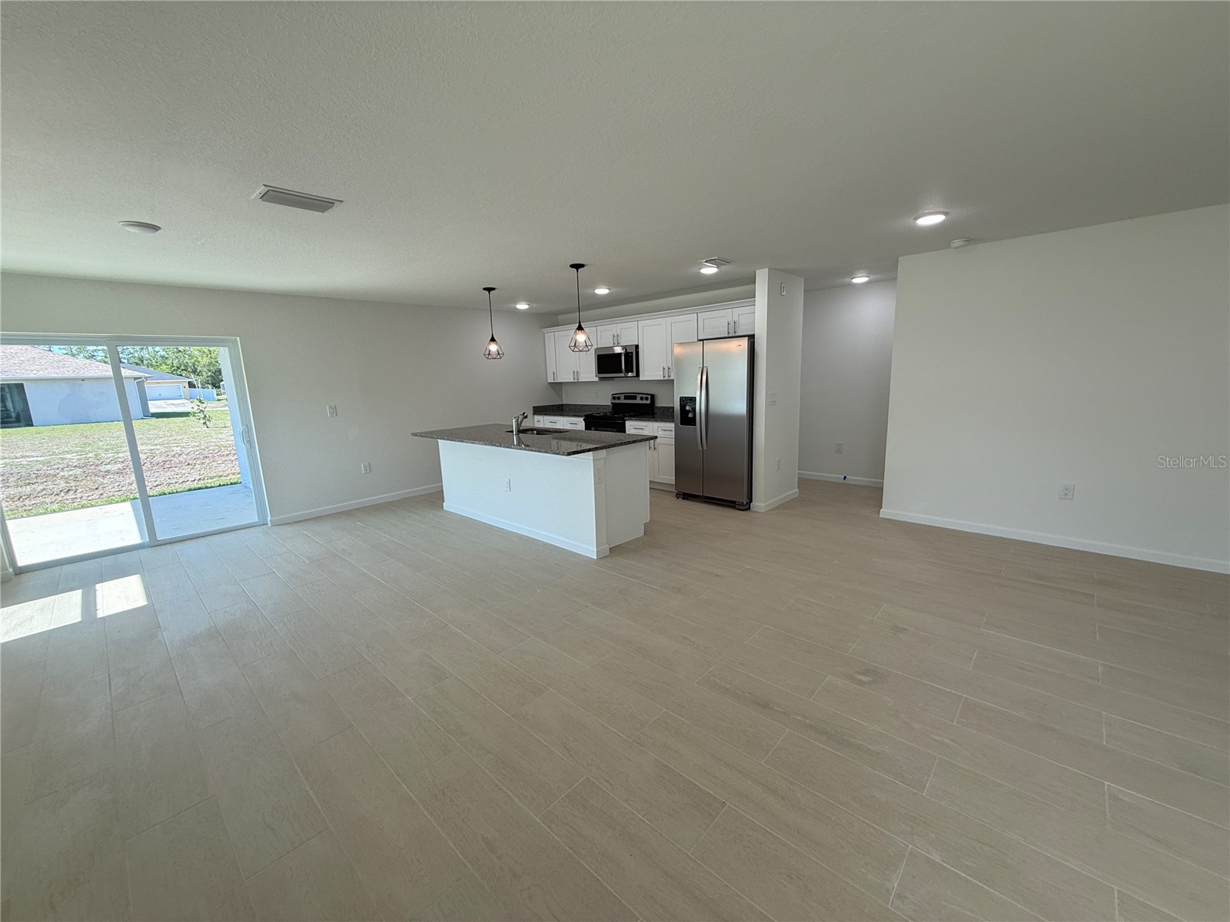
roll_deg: +2.2
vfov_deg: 85.7
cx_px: 615
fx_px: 497
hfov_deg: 102.1
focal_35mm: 14
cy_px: 461
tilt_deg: -11.1
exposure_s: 1/138
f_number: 2.2
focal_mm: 2.22
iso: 64
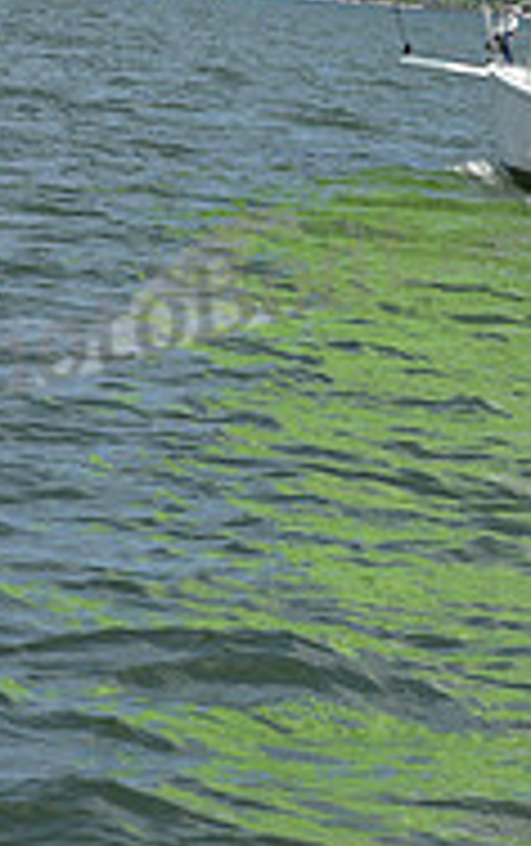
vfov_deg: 8.4
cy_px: -450
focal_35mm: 245
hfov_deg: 5.3
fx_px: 5656
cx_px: 772
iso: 320
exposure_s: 1/1000
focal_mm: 78
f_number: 11
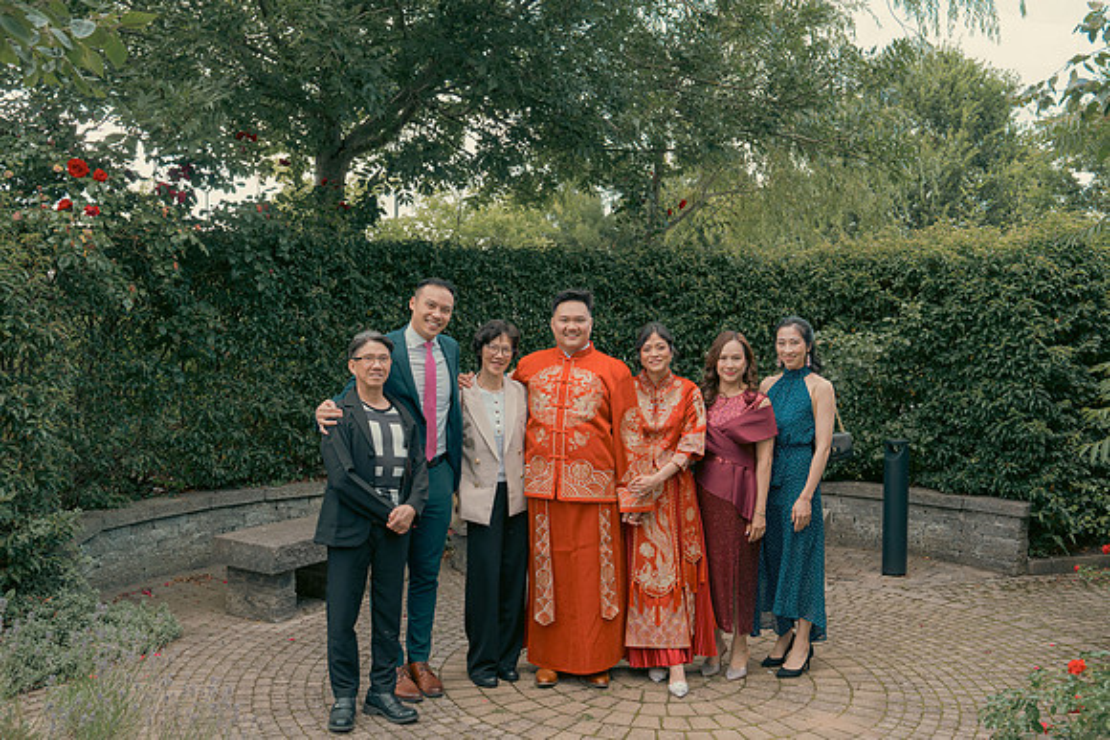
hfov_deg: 54.4
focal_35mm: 35
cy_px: 370
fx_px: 1079
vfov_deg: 37.9
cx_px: 555
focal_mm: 35
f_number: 5.6
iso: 400
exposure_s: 1/160
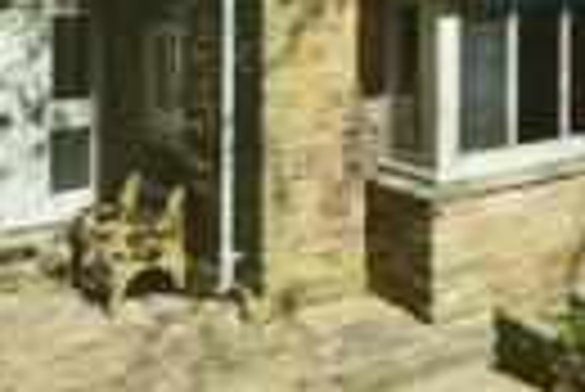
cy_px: -43
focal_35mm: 51
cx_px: 475
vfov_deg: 24.7
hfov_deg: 37.3
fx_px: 830
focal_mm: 14
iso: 500
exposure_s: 1/640
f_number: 11
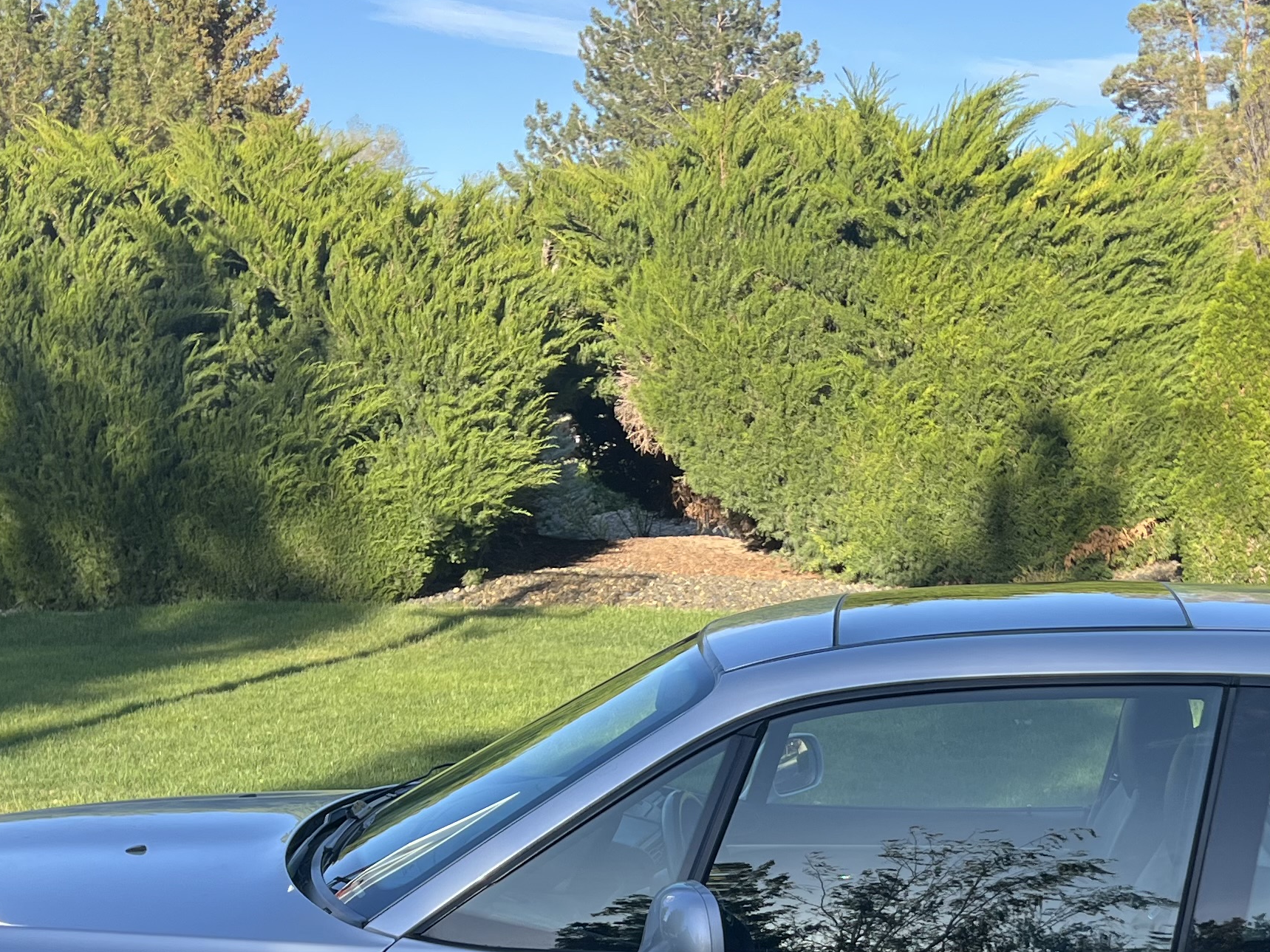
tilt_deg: -12.5
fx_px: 2238
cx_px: 819
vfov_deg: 23.1
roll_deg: -1.3
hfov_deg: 31.5
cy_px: 931
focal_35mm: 61
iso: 50
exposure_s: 1/965
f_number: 1.5
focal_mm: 5.7
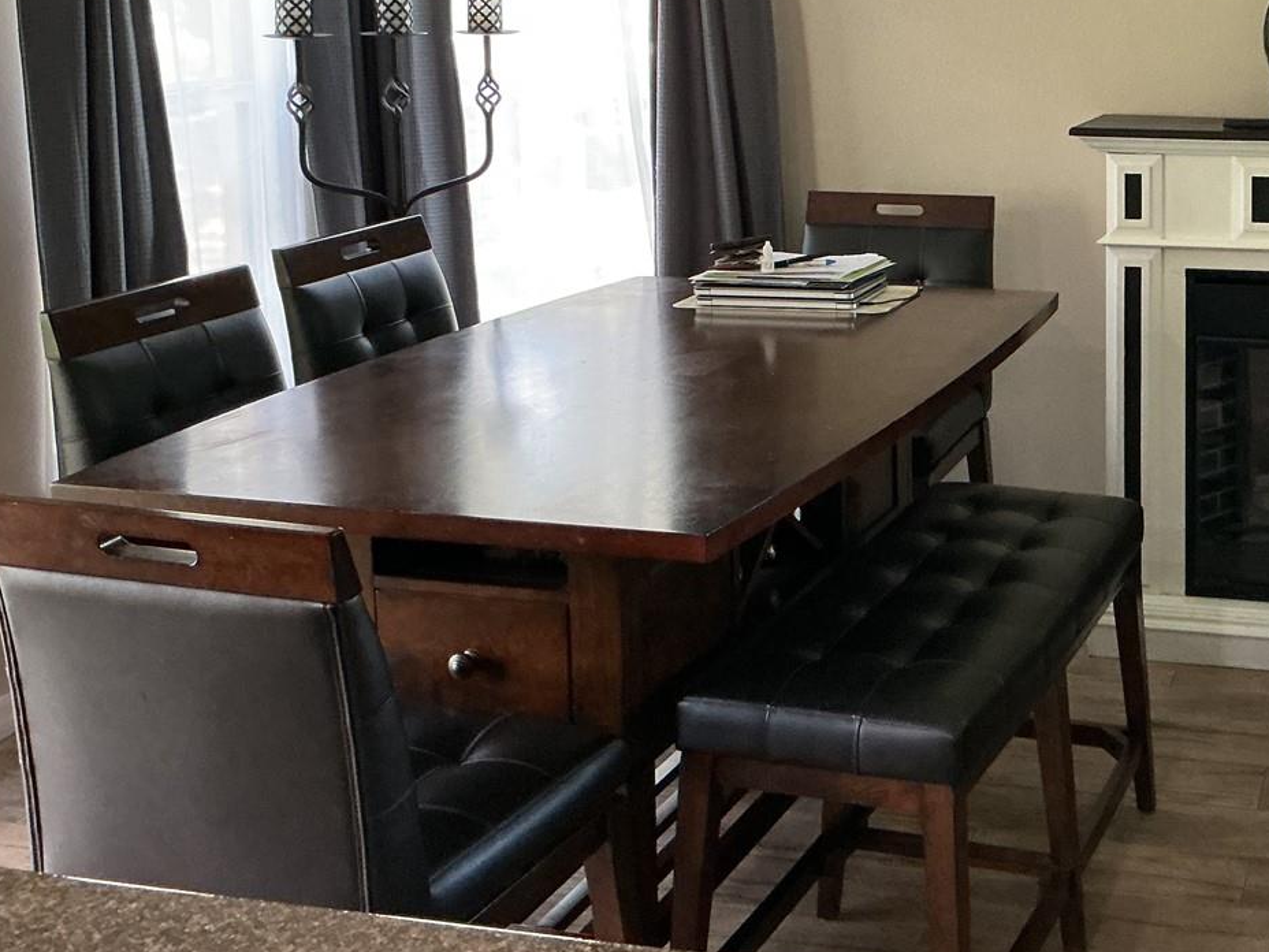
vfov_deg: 28.3
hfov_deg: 36.6
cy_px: 145
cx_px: 1058
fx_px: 1833
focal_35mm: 50
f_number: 1.8
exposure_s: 1/40
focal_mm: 3
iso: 200
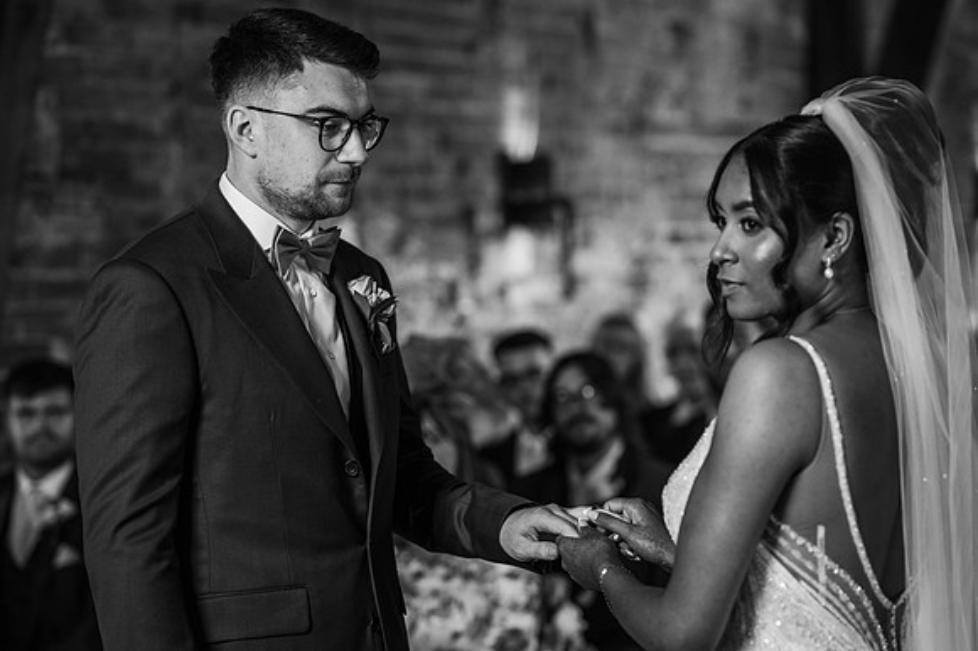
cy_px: 326
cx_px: 489
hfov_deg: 23.9
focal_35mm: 85
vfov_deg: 16.1
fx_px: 2308
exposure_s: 1/200
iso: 1100
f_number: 2.5
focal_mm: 85
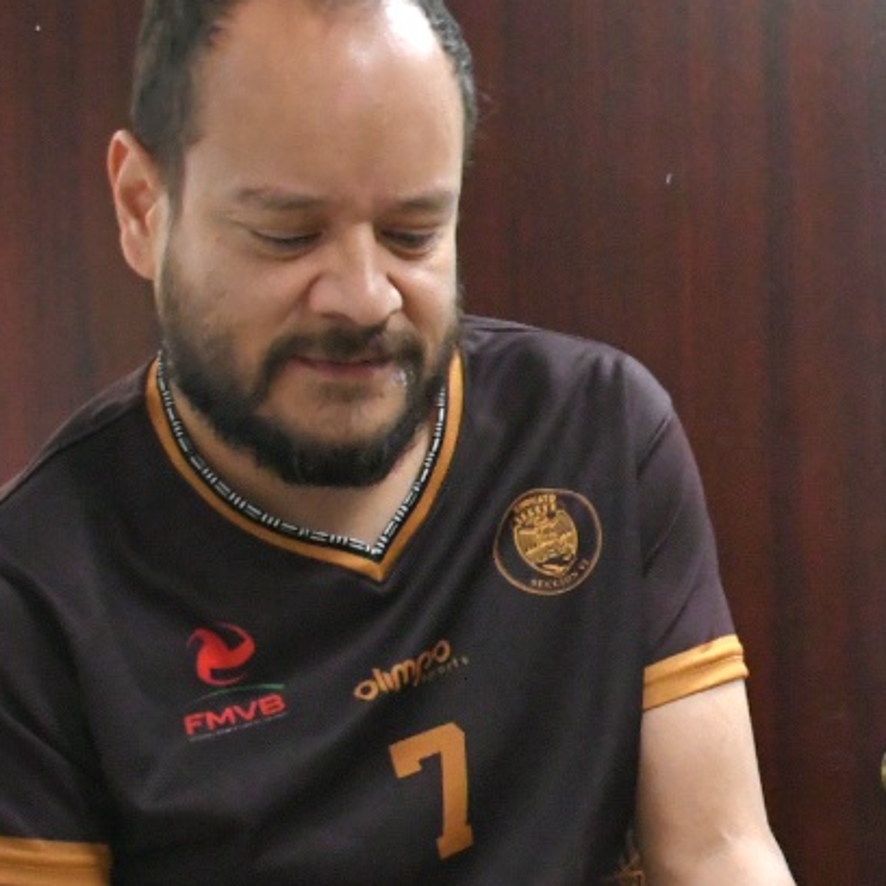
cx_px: 1207
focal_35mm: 91
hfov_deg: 17.7
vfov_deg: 19.1
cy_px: 556
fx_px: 2635
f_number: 5.6
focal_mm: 18
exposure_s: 1/100
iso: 4000
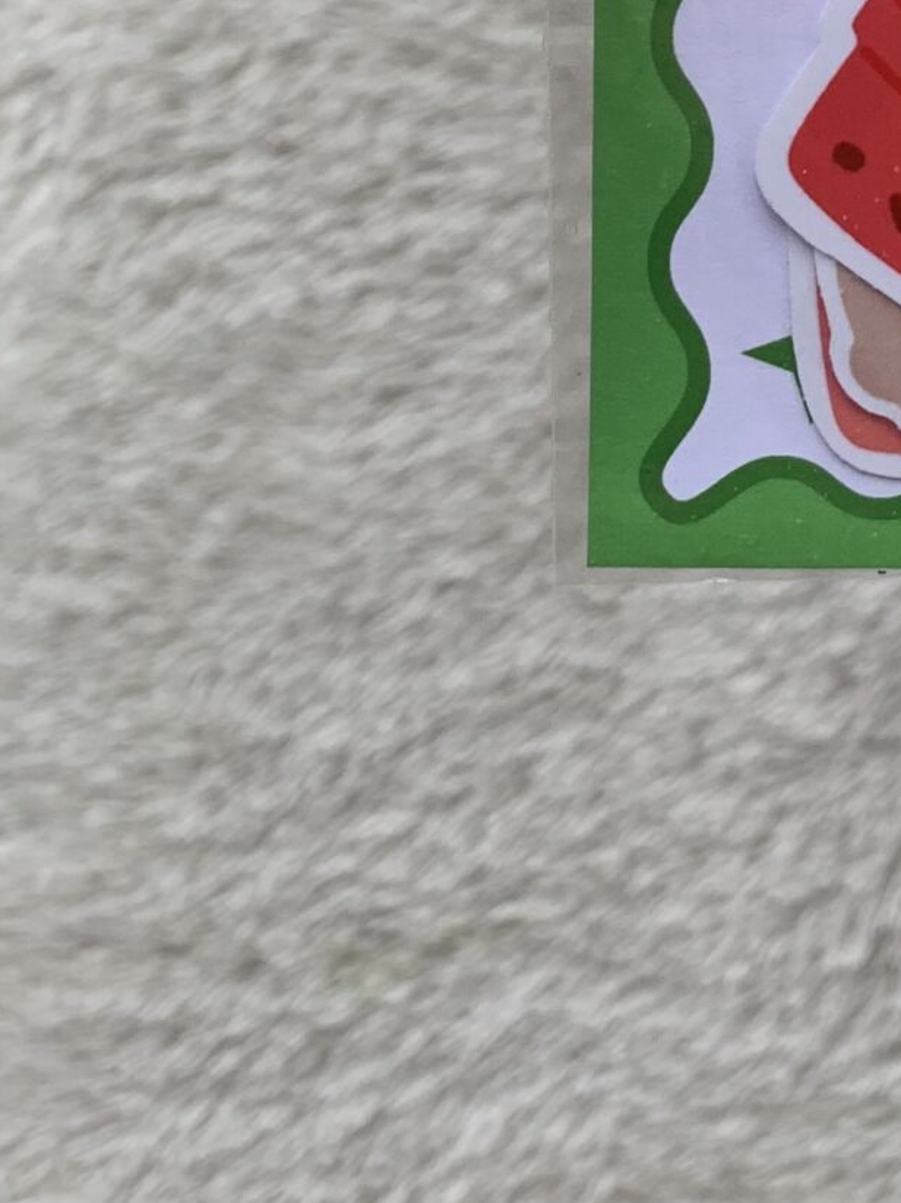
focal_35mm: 81
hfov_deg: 16.9
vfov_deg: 21.5
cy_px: -420
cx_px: 1249
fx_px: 2813
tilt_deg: -8.2
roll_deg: -0.4
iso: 25
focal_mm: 4.25
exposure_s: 1/623
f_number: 1.8
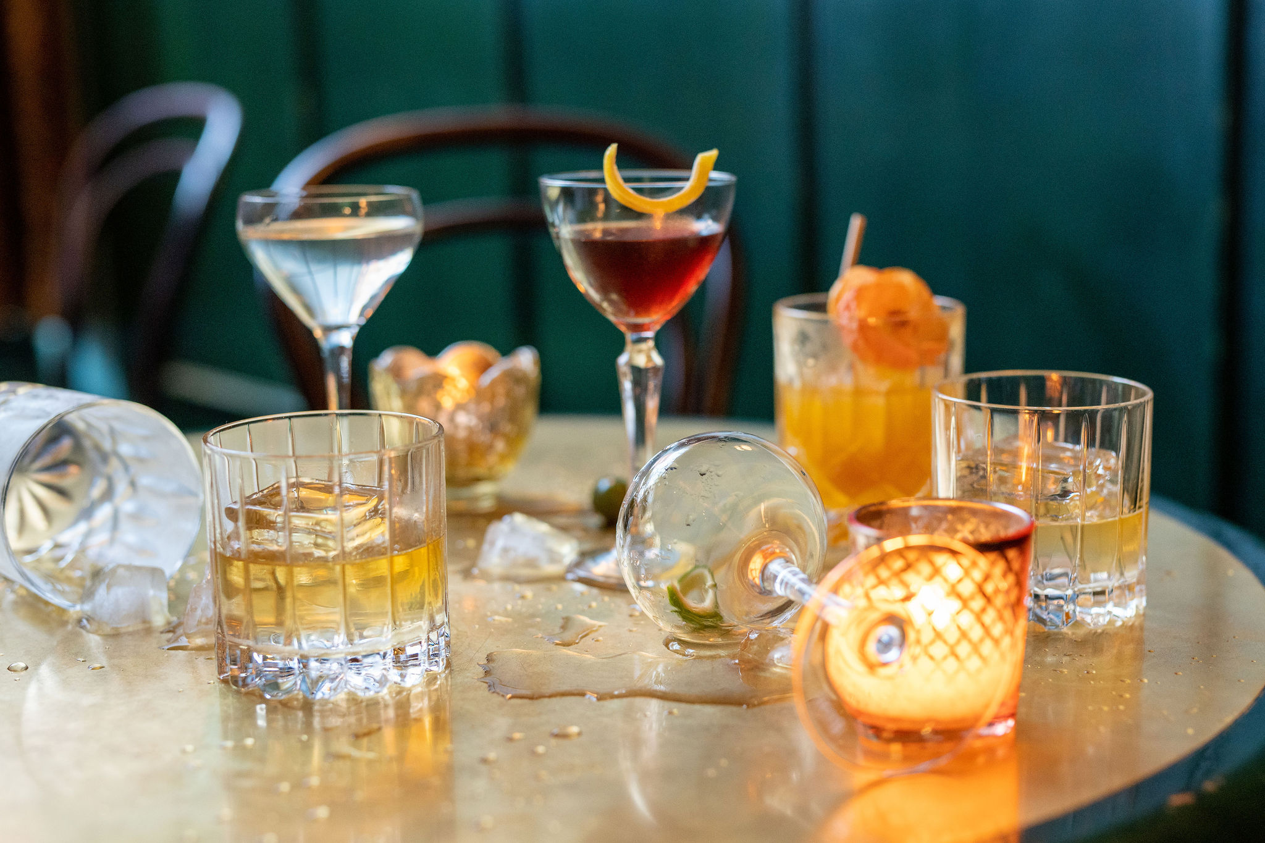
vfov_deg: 25.9
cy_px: 422
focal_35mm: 52
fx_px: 1832
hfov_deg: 38.1
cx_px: 632
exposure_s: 1/125
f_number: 2.8
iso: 3200
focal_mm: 50
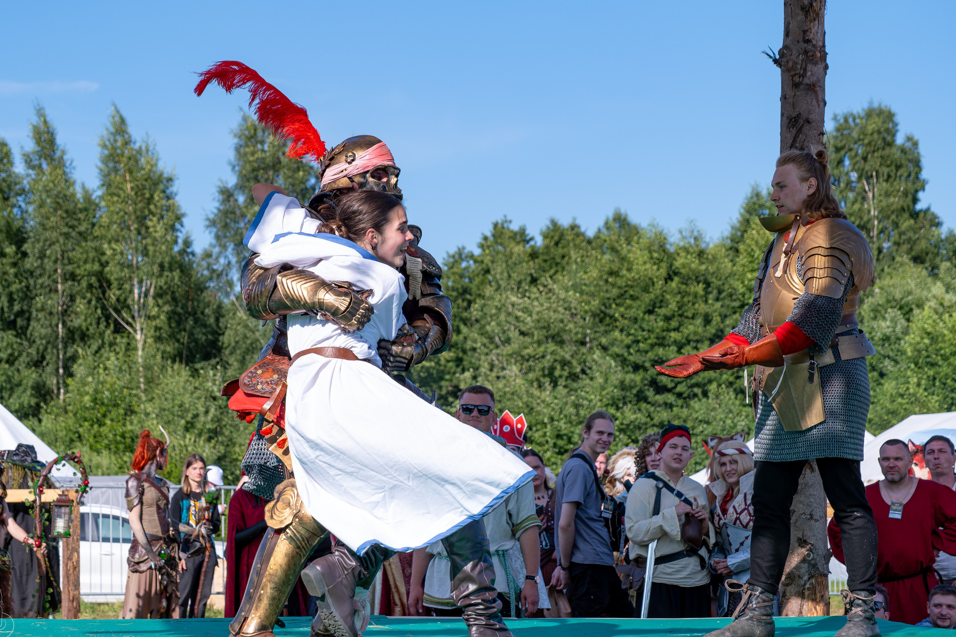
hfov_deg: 22.6
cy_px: 259
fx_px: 2390
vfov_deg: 15.2
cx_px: 411
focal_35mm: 90
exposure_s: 1/1000
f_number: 4
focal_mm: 47
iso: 160
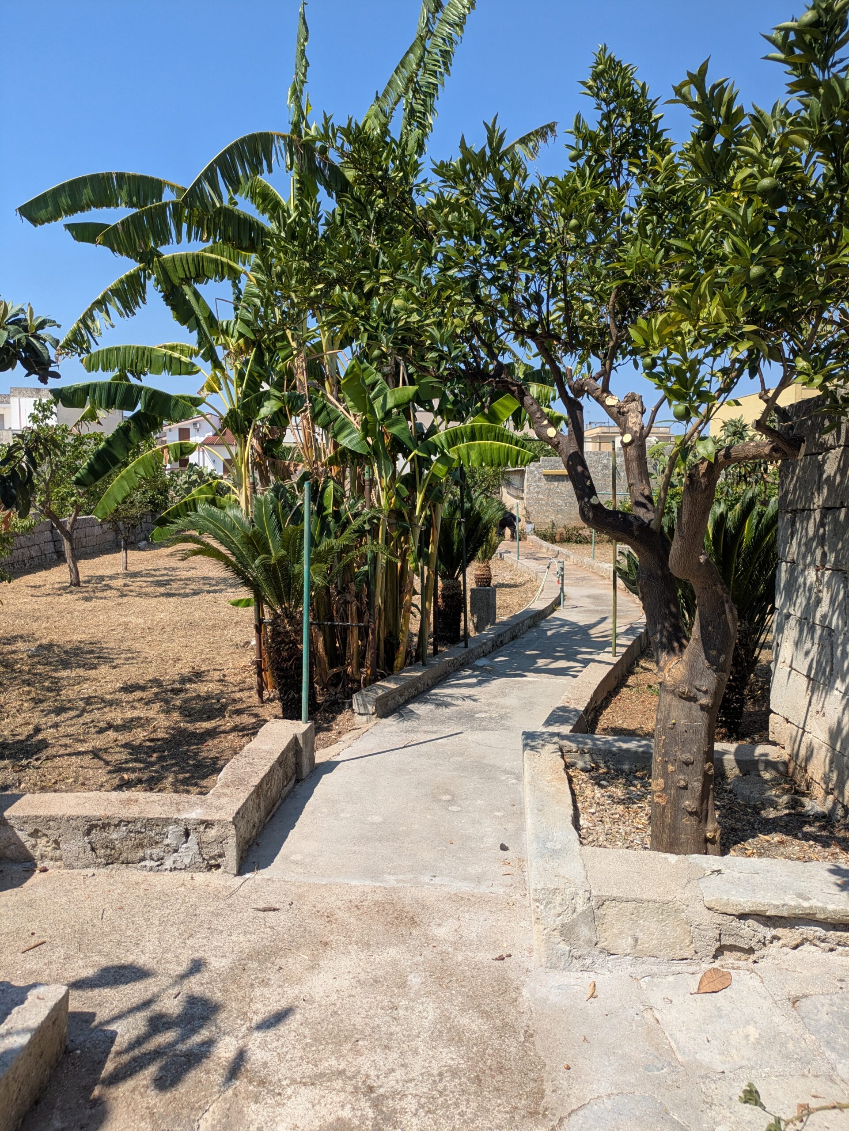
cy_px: 566
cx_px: 424
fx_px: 817
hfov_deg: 54.9
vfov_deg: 69.4
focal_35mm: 25
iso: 42
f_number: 1.89
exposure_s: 1/1580
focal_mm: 5.43
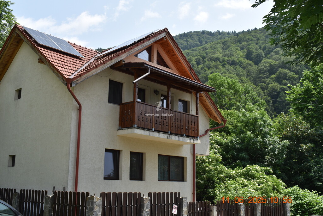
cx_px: 162
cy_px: 108
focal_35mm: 39
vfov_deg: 34.2
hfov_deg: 49.5
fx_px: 350
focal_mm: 26
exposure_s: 1/200
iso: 100
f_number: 10
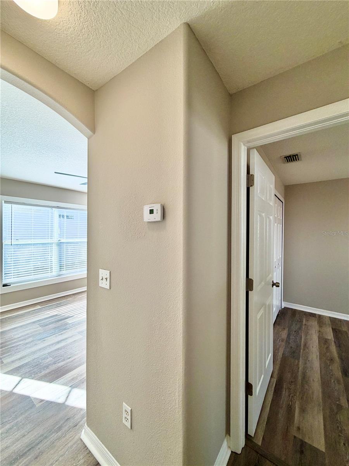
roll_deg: -0.8
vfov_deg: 102.1
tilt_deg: -0.5
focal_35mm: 14
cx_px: 174
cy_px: 233
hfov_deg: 85.7
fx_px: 188
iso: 64
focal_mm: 2.22
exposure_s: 1/120
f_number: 2.2
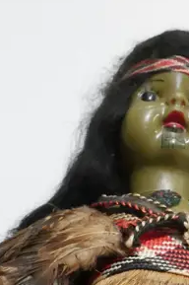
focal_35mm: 96
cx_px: 137
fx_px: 758
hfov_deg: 14.2
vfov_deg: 19.2
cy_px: 397
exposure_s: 1/400
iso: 3200
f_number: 5.6
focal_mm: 13
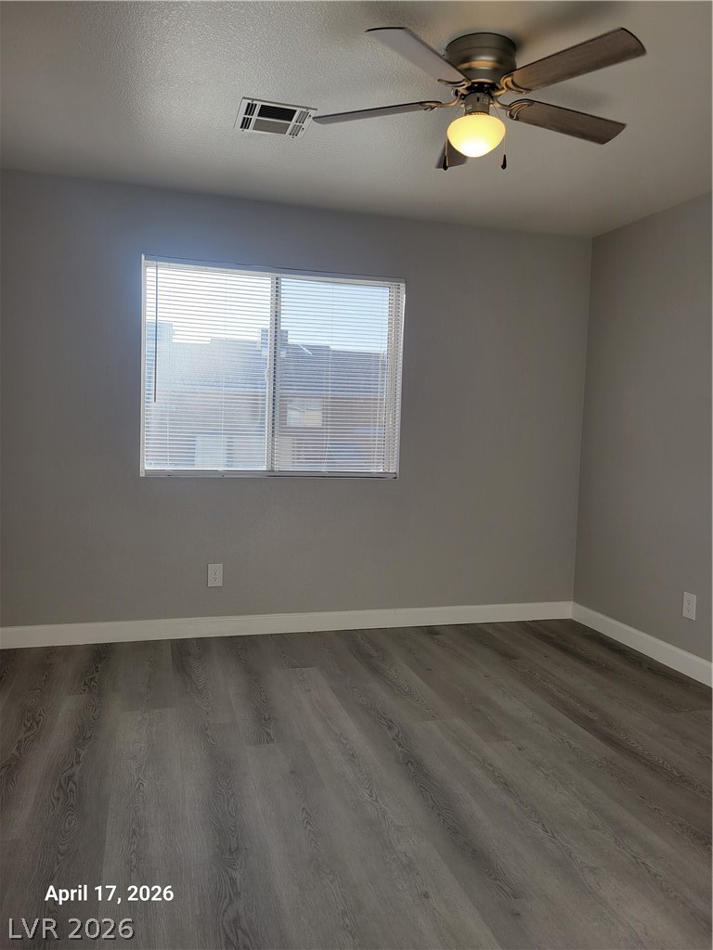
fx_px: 714
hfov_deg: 53.1
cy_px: 475
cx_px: 356
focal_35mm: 26
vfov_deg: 67.3
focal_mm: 5.4
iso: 40
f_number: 1.8
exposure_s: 1/411
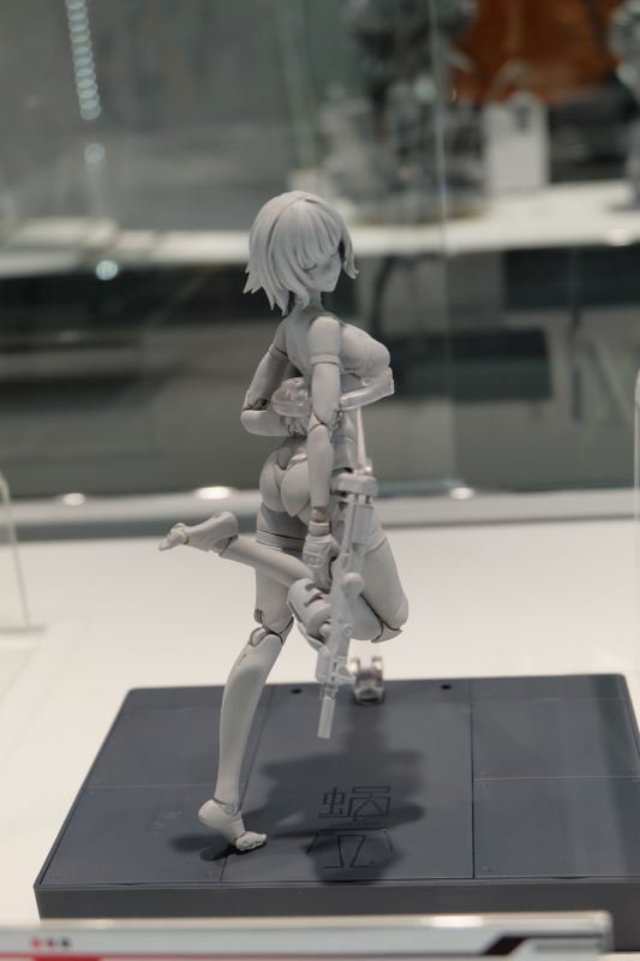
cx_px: 320
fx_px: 1360
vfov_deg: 38.9
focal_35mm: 51
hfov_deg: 26.5
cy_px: 480
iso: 400
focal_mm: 34
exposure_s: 1/150
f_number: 5.6
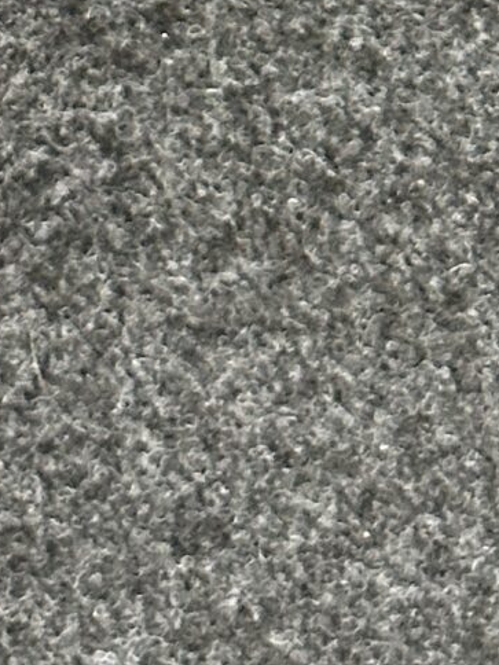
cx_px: -349
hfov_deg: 5.8
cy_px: -1025
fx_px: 4882
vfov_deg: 7.2
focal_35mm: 254
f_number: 1.78
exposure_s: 1/33
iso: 320
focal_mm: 6.86
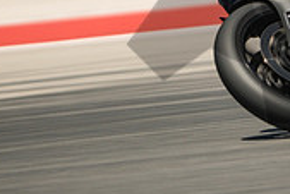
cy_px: -85
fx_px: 11634
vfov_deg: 1.0
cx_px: 293
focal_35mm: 1443
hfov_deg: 1.4
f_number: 2.8
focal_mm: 280
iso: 640
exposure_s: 1/320
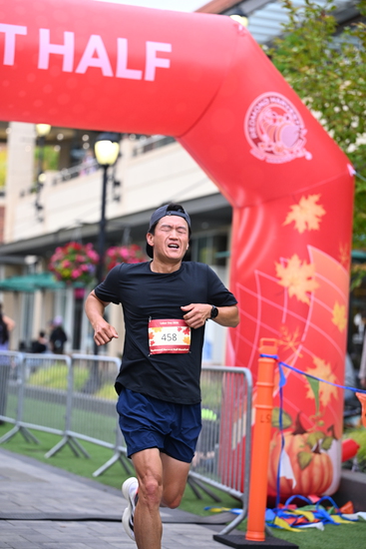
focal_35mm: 103
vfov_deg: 19.8
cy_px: 274
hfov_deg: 13.3
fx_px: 1570
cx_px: 183
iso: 1000
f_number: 2.8
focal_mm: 103
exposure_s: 1/1600
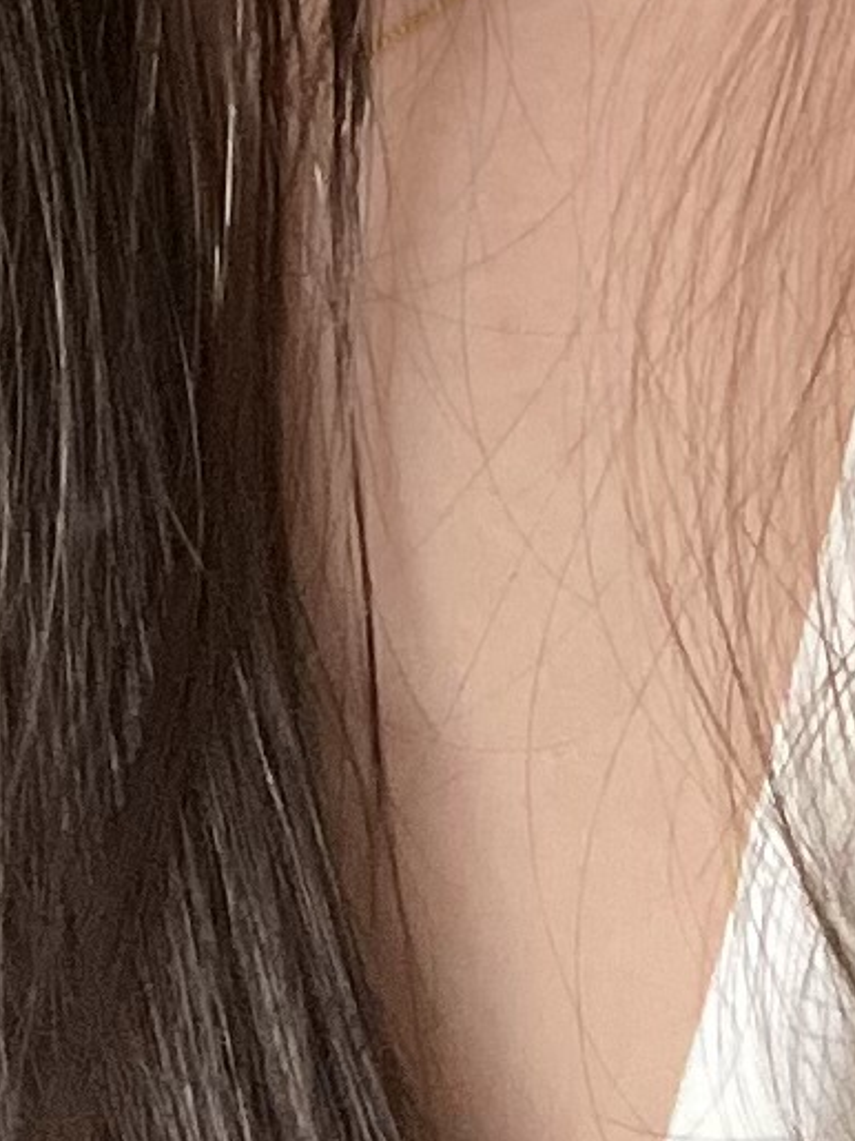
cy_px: -2271
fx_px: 5930
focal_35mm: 180
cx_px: 95
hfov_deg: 8.2
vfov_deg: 9.0
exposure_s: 1/60
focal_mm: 2.71
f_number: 2.2
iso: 160
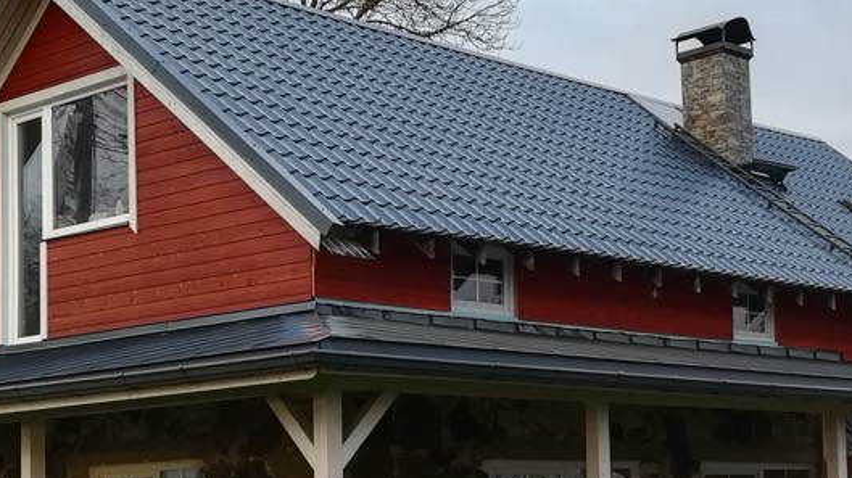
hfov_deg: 28.1
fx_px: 1694
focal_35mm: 75
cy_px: 393
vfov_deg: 15.9
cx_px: 570
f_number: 2.2
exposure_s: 1/100
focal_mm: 3.83
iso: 80
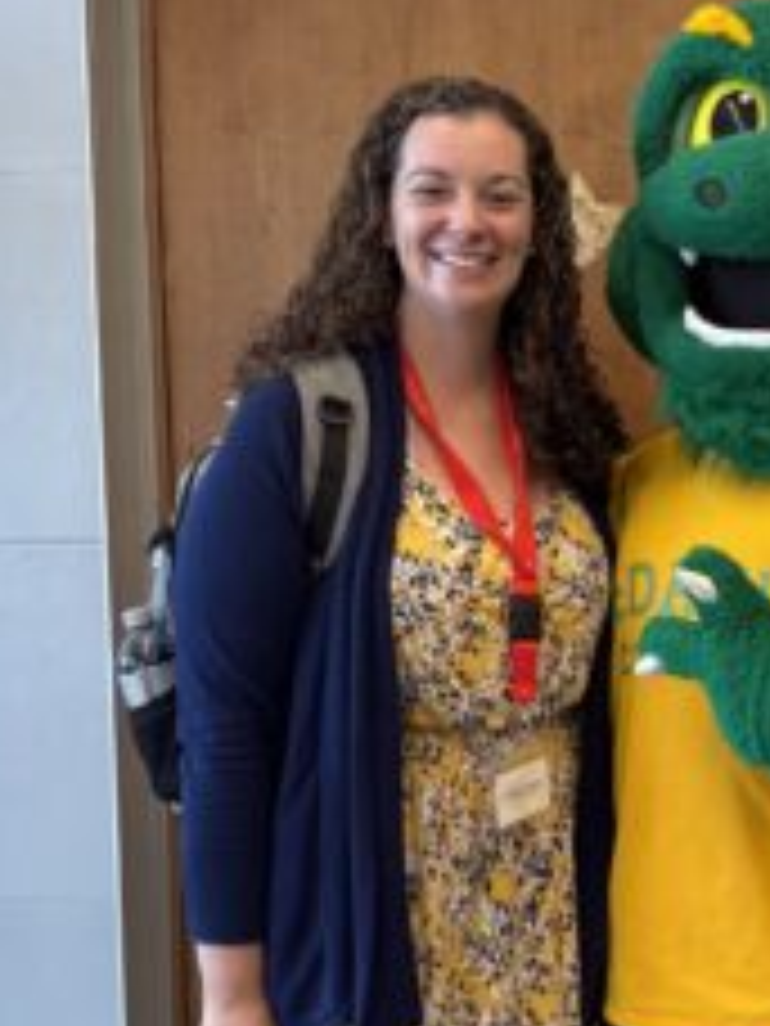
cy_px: 542
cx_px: 716
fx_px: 1661
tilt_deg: -4.7
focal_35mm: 56
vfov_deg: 34.3
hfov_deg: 25.2
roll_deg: +0.0
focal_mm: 6.76
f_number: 1.78
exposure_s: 1/120
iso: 160
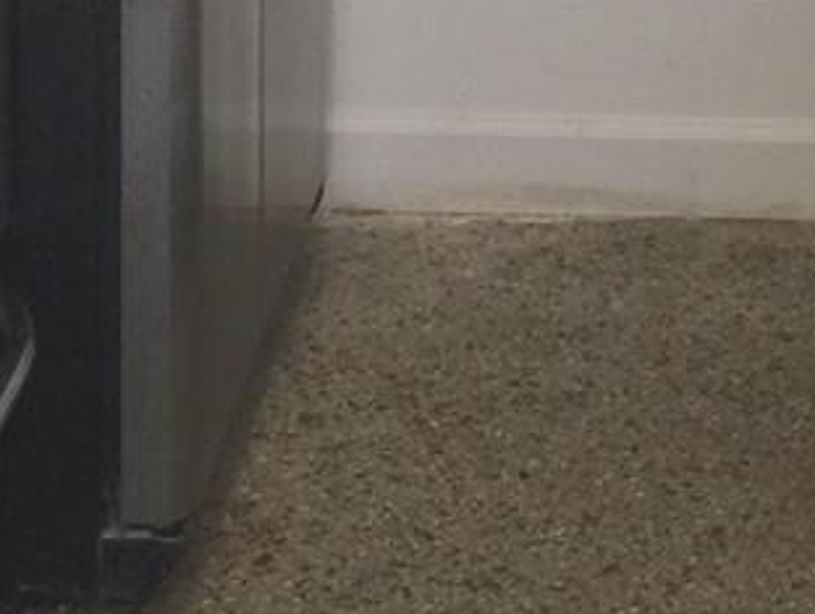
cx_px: 770
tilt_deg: -7.8
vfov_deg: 9.3
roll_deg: -2.9
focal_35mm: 149
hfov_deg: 13.1
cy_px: -680
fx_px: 3512
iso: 32
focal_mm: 4.15
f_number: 2.2
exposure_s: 1/15
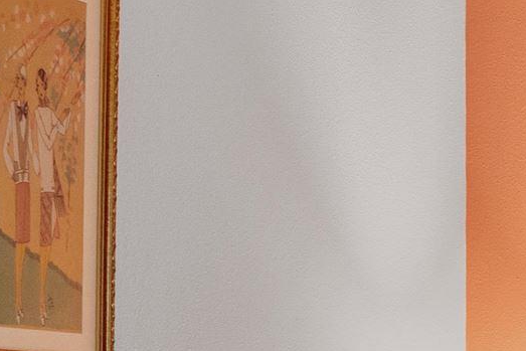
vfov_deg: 9.4
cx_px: 1406
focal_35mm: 141
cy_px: 562
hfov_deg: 11.2
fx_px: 2061
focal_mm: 24
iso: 640
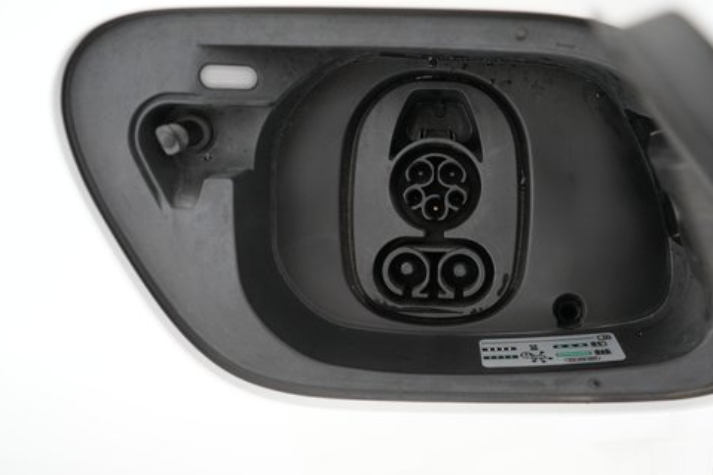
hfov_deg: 52.7
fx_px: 713
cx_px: 432
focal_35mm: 36
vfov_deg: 36.8
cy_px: 217
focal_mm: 27
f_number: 2.8
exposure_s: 1/250
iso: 5000
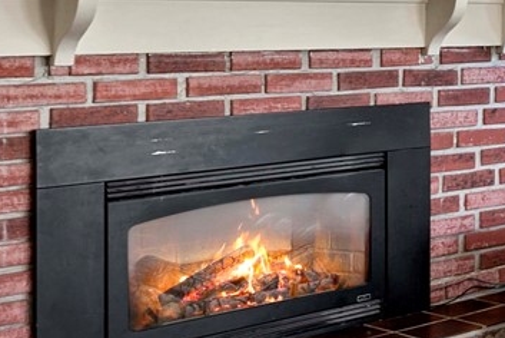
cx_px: 979
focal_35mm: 72
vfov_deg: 18.5
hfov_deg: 19.0
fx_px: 1011
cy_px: 6
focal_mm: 15
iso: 200
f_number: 8
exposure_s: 1/2
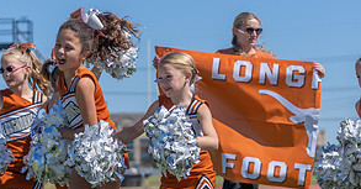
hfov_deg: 12.2
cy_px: 99
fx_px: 1685
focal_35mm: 179
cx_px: 200
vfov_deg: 6.4
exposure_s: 1/2500
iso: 125
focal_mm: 71
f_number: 3.5
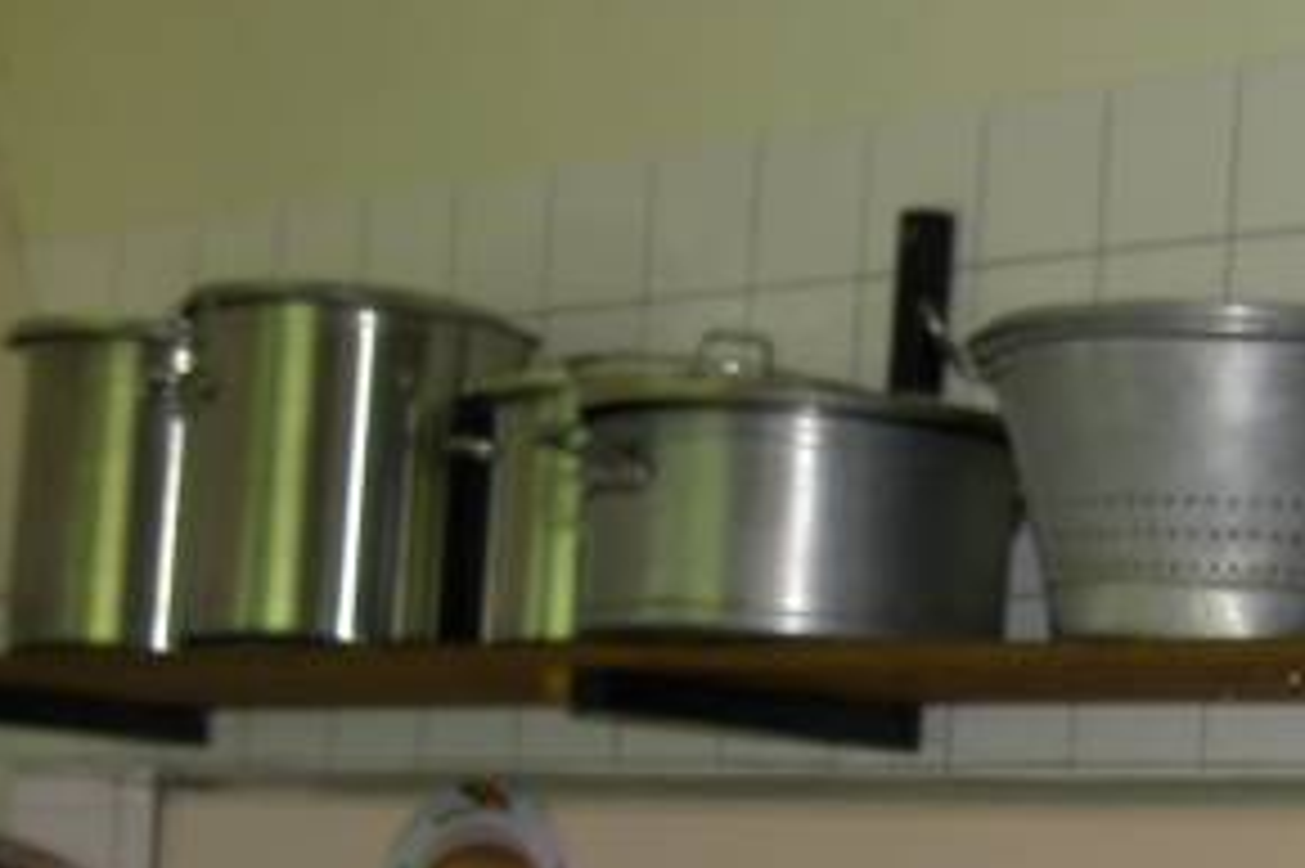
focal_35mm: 112
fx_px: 4058
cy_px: 935
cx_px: 1134
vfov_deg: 12.0
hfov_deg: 18.0
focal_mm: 8
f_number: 2.8
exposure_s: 1/30
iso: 100
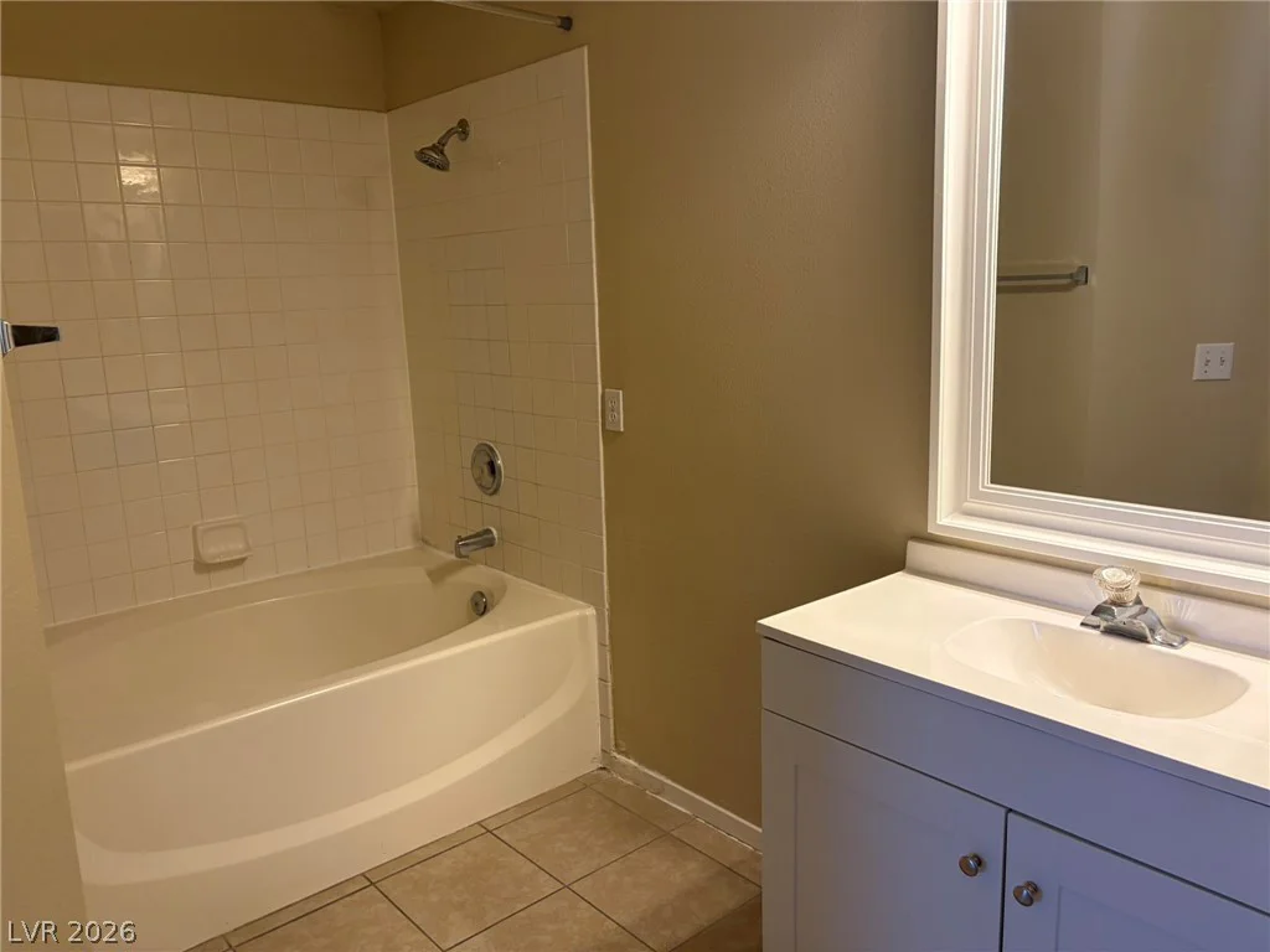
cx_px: 635
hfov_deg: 67.3
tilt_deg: -10.2
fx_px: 954
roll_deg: +0.1
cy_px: 476
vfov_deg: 53.1
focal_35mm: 26
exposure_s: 1/60
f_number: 1.6
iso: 64
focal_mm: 5.96
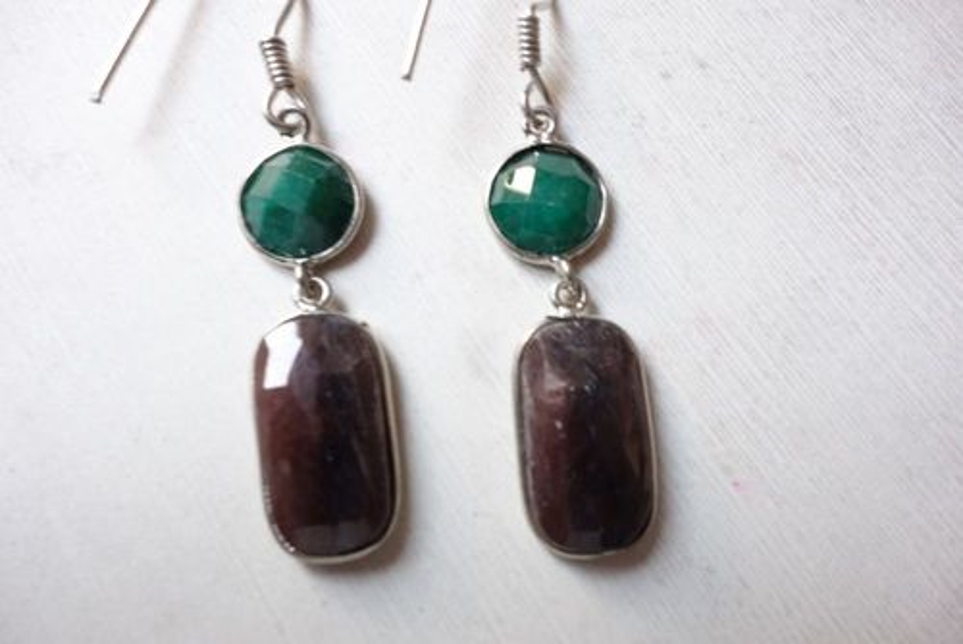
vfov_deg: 46.5
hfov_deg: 65.4
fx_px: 749
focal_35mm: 28
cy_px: 322
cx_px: 482
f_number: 6.3
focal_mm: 10.4
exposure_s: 1/6
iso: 125
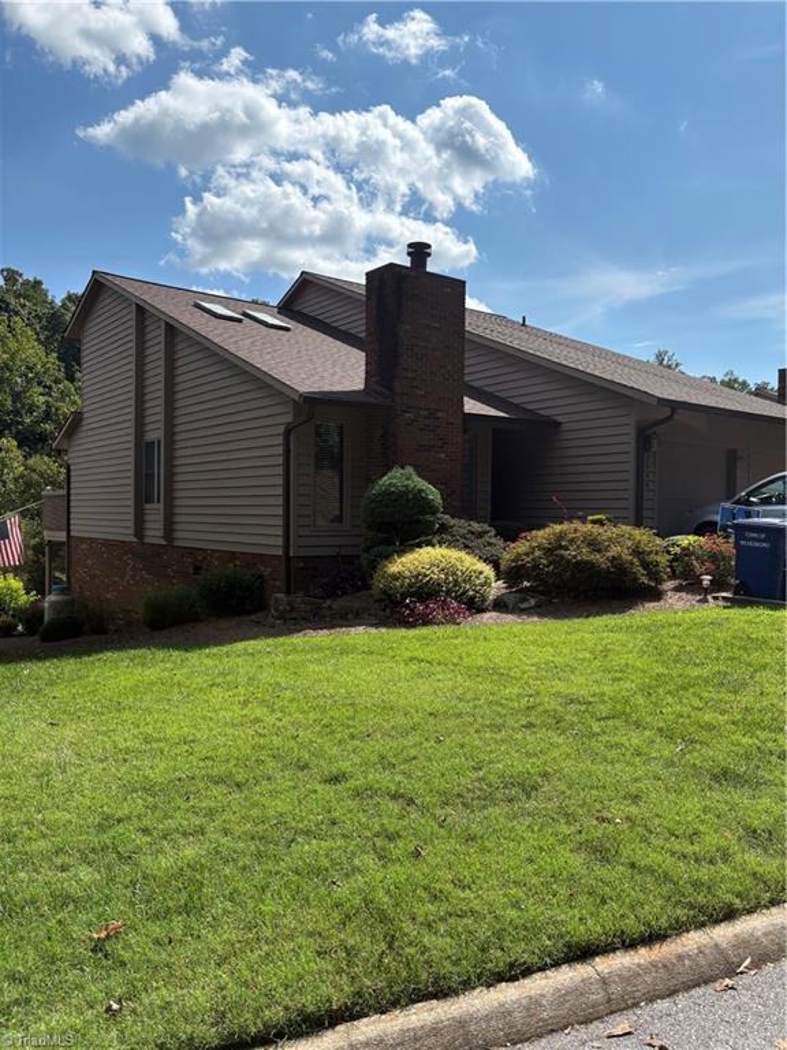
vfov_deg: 67.3
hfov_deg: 53.1
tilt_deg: -0.8
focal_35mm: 26
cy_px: 525
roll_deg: -0.7
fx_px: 788
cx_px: 394
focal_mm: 5.96
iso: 50
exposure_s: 1/5348
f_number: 1.6
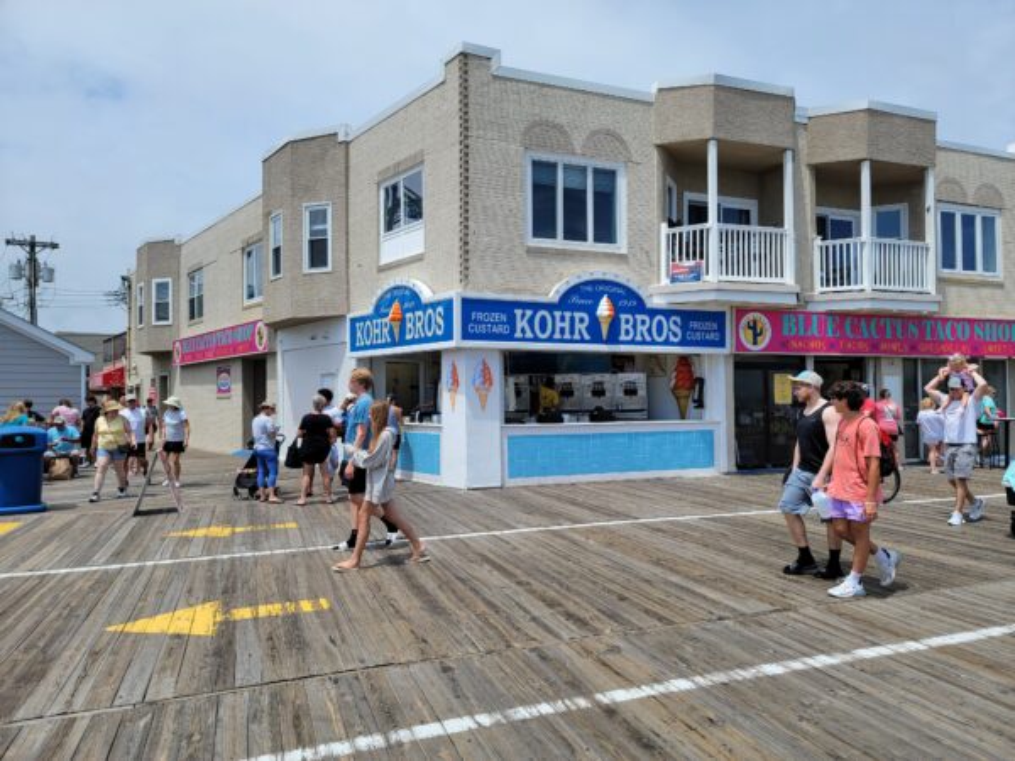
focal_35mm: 24
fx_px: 704
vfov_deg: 56.8
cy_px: 380
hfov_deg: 71.6
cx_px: 508
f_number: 1.8
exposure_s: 1/1369
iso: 16
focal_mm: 6.7
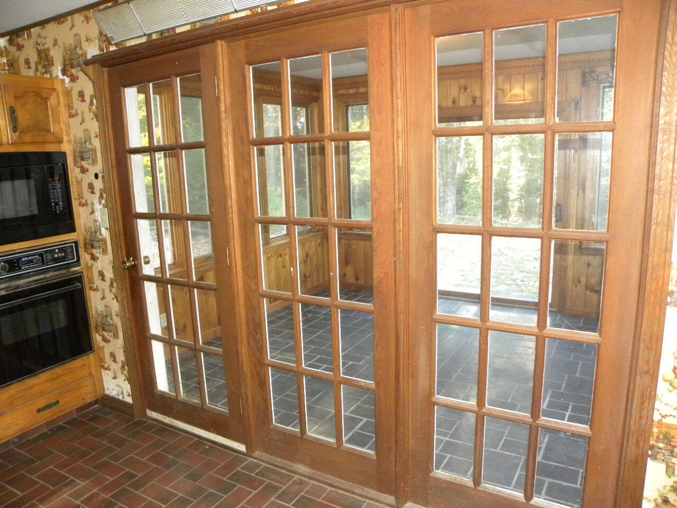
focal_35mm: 26
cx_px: 338
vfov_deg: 53.1
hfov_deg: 67.3
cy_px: 254
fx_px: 508
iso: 400
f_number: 2.8
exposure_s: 1/30
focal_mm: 4.6
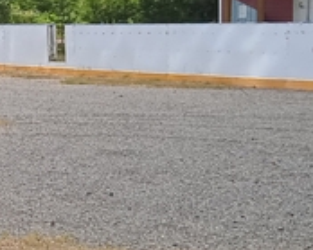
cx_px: -160
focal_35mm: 126
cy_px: 124
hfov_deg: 14.3
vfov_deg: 12.2
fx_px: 1167
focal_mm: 3.43
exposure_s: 1/637
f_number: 2.2
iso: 112
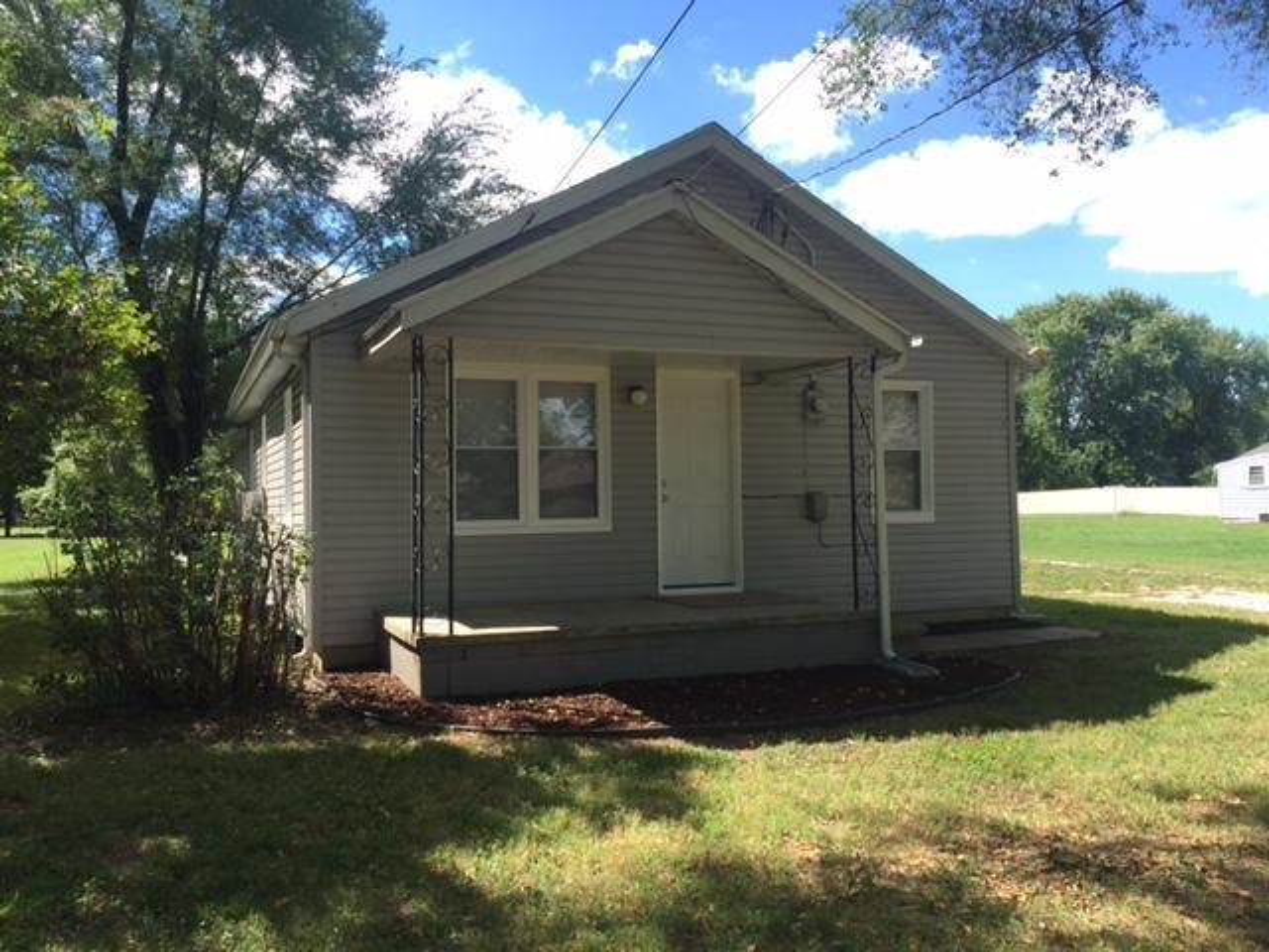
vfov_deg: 48.2
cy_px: 476
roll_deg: -0.8
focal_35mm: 29
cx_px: 634
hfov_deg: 61.7
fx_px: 1063
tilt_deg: +0.1
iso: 32
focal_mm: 4.15
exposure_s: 1/670
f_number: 2.2
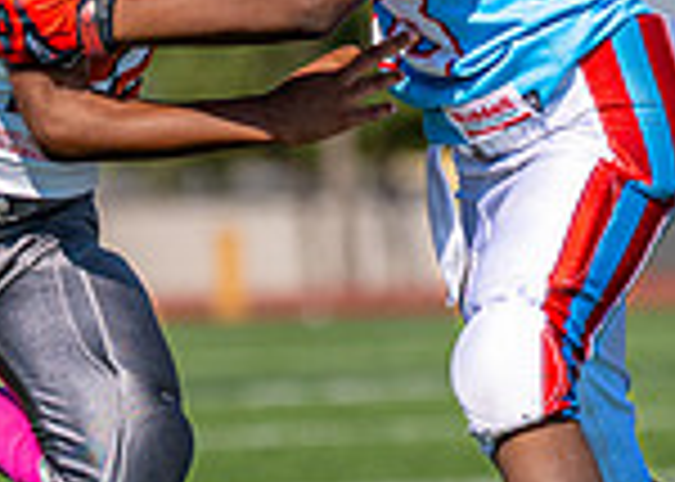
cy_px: 222
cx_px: 128
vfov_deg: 2.5
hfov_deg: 3.5
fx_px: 11095
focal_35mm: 579
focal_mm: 111
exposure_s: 1/3200
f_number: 2.8
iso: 100
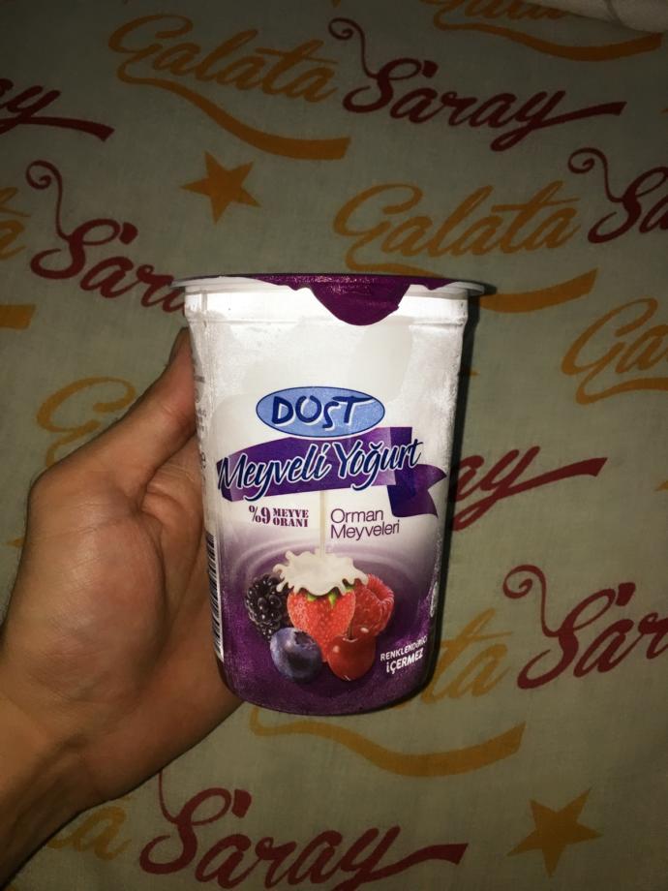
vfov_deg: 61.7
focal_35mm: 29
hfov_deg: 48.2
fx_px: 746
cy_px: 446
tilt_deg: -71.5
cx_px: 334
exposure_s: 1/33
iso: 40
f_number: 2.2
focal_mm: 4.15
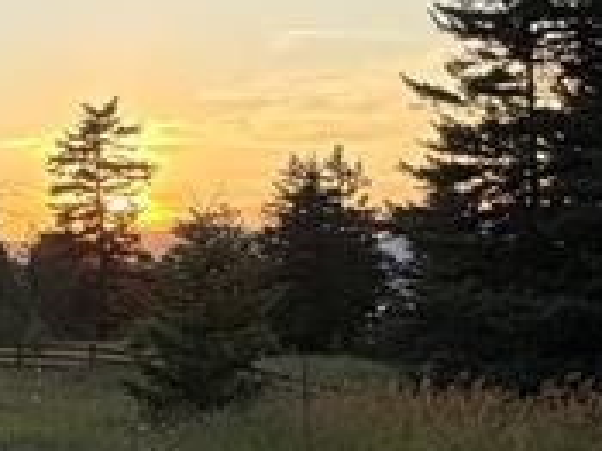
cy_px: 399
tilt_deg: -7.1
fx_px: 1425
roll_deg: +1.7
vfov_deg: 17.7
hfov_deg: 22.8
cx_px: -14
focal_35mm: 82
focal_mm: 2.22
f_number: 2.2
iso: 50
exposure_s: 1/502
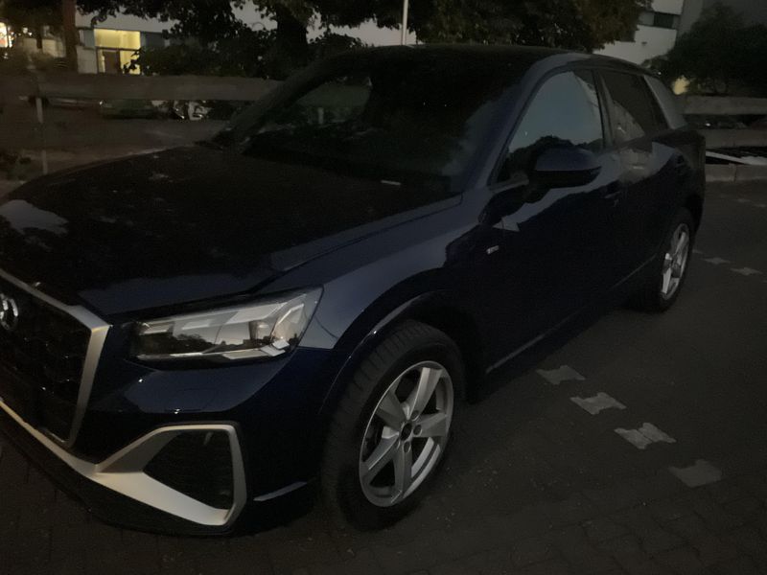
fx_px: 643
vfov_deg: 48.2
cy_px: 288
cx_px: 384
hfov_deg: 61.7
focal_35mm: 29
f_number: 1.8
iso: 1600
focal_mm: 3
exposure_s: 1/15
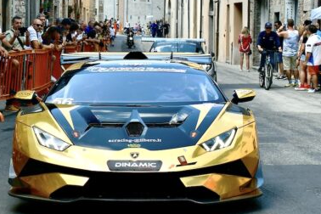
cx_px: 86
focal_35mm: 92
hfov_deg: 22.0
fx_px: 820
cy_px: 76
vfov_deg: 14.8
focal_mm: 25
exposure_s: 1/500
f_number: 4
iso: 100
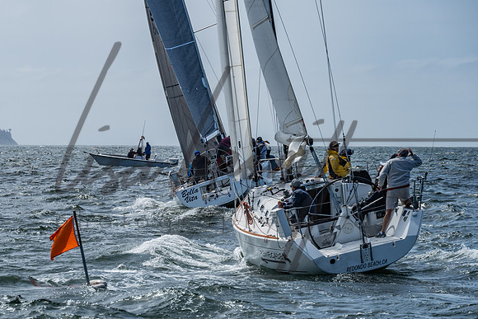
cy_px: 186
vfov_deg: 7.8
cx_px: 157
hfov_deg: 11.6
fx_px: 2352
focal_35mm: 177
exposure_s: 1/1600
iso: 200
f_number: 6.3
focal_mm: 120
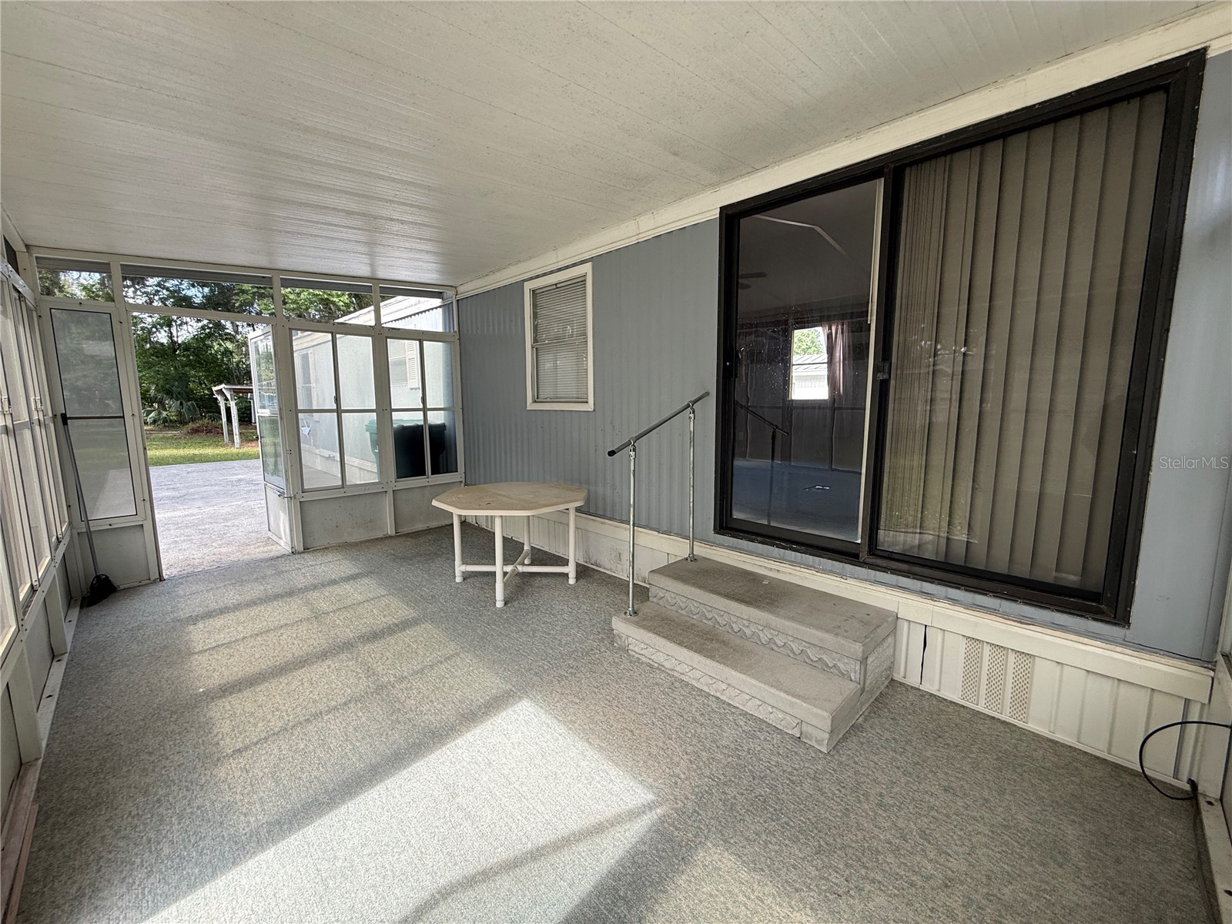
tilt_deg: -6.4
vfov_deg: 85.7
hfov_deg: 102.1
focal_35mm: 14
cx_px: 616
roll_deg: +0.2
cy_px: 462
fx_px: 498
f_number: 2.2
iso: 64
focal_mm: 2.22
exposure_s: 1/164
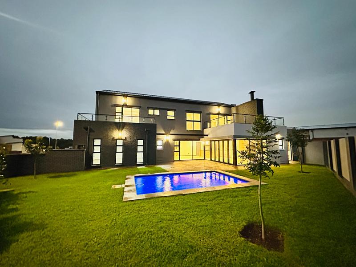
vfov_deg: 85.7
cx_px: 178
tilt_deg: +5.1
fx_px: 144
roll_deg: +0.1
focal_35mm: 14
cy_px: 134
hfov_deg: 102.1
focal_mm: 2.22
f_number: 2.2
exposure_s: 1/20
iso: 2500
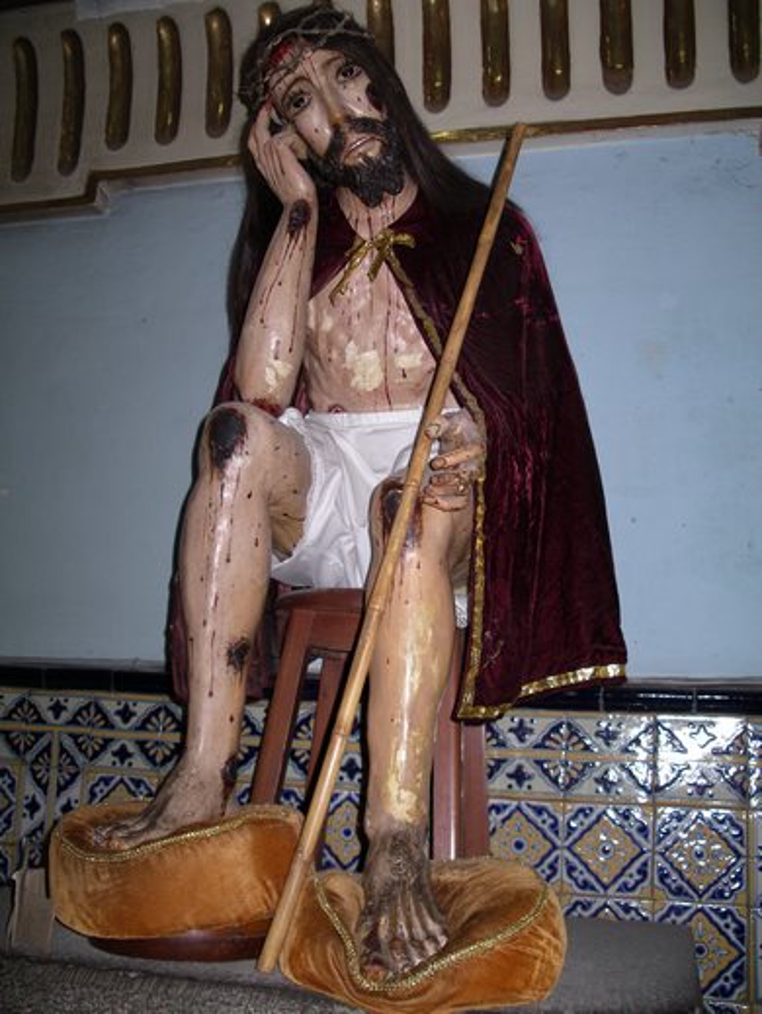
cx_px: 381
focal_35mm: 37
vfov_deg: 50.1
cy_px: 507
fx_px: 1085
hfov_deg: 38.7
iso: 200
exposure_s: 1/40
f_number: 2.8
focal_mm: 7.8
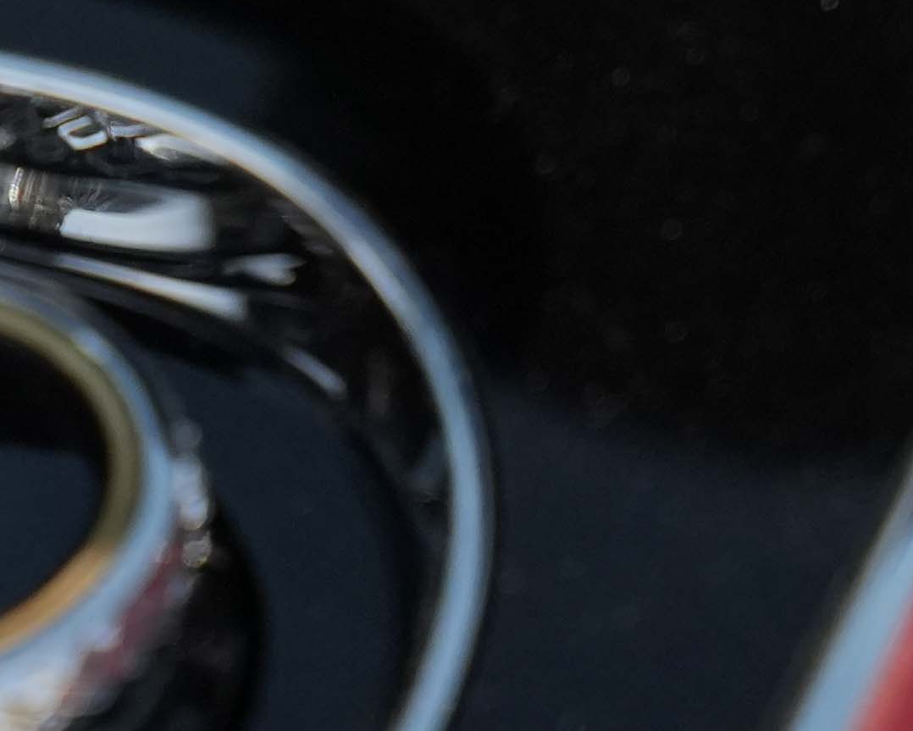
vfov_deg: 3.6
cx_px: -610
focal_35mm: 427
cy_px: -1214
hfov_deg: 4.5
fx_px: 11541
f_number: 5
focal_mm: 70
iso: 1600
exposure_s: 1/8000
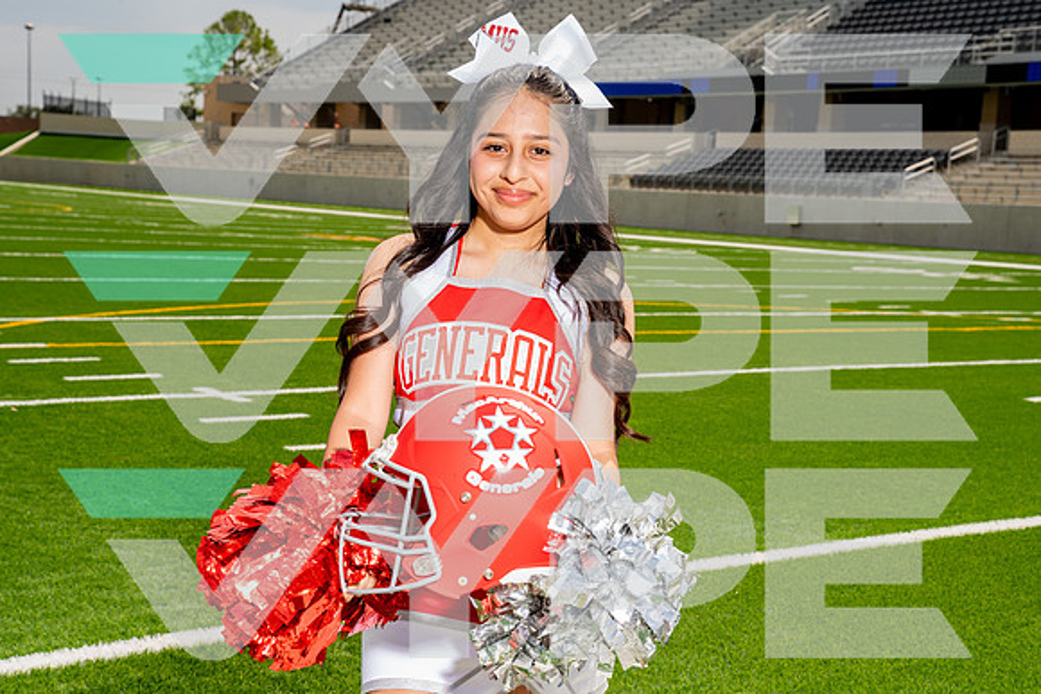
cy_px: 347
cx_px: 520
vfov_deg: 23.9
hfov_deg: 35.2
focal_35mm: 57
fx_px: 1639
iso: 100
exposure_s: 1/250
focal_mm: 52
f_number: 8
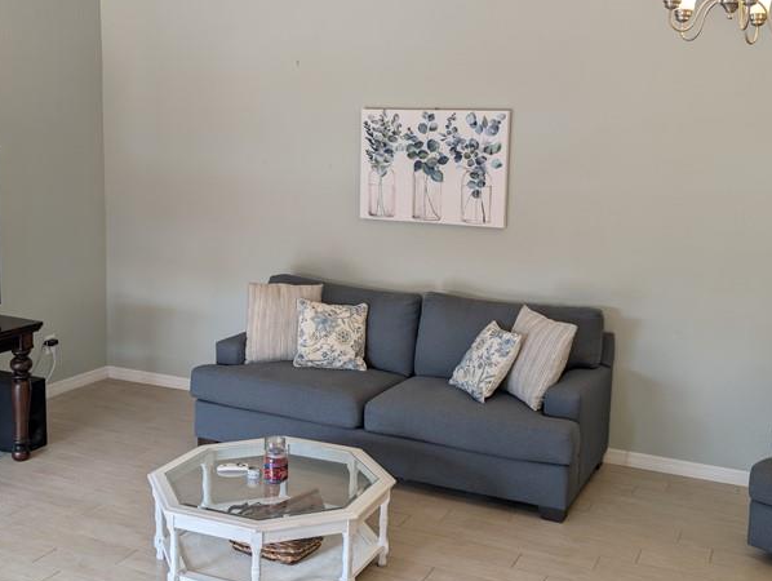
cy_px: 257
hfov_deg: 45.7
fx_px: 915
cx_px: 361
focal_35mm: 41
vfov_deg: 35.2
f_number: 1.68
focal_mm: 6.9
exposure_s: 1/20
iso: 41
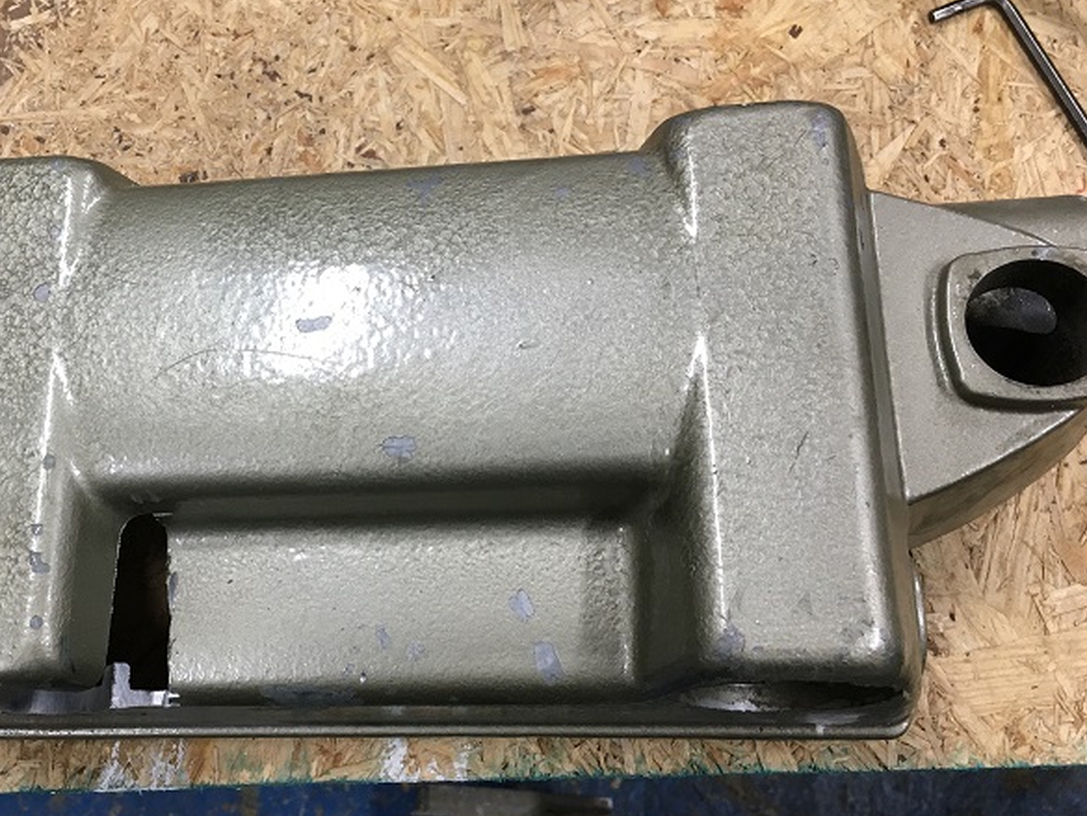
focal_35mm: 40
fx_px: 1256
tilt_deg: -71.8
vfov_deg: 36.0
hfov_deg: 46.2
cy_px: 423
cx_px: 378
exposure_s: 1/30
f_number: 2.2
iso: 80
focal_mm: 4.15
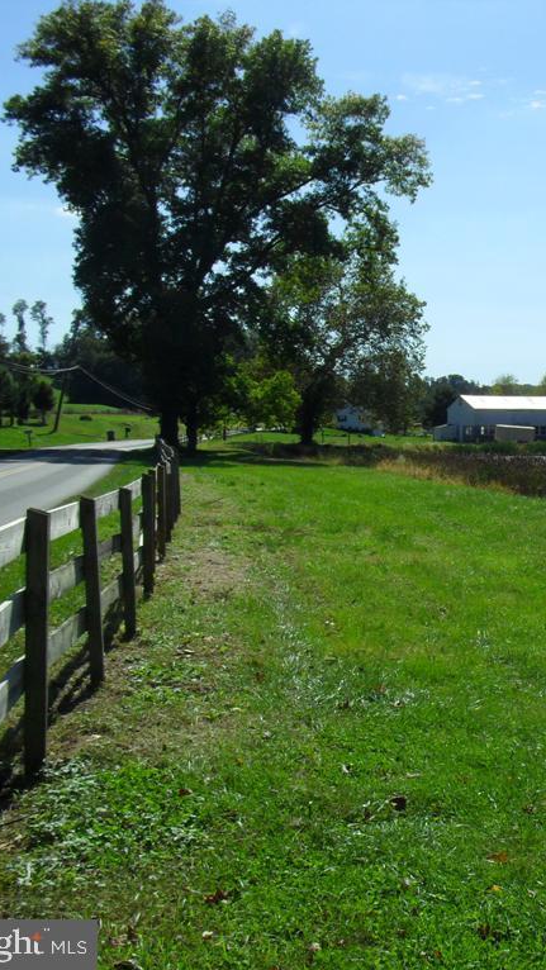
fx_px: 1312
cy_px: 485
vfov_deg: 40.6
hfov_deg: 22.3
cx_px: 588
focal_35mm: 51
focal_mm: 6.3
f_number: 8.4
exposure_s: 1/350
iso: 100
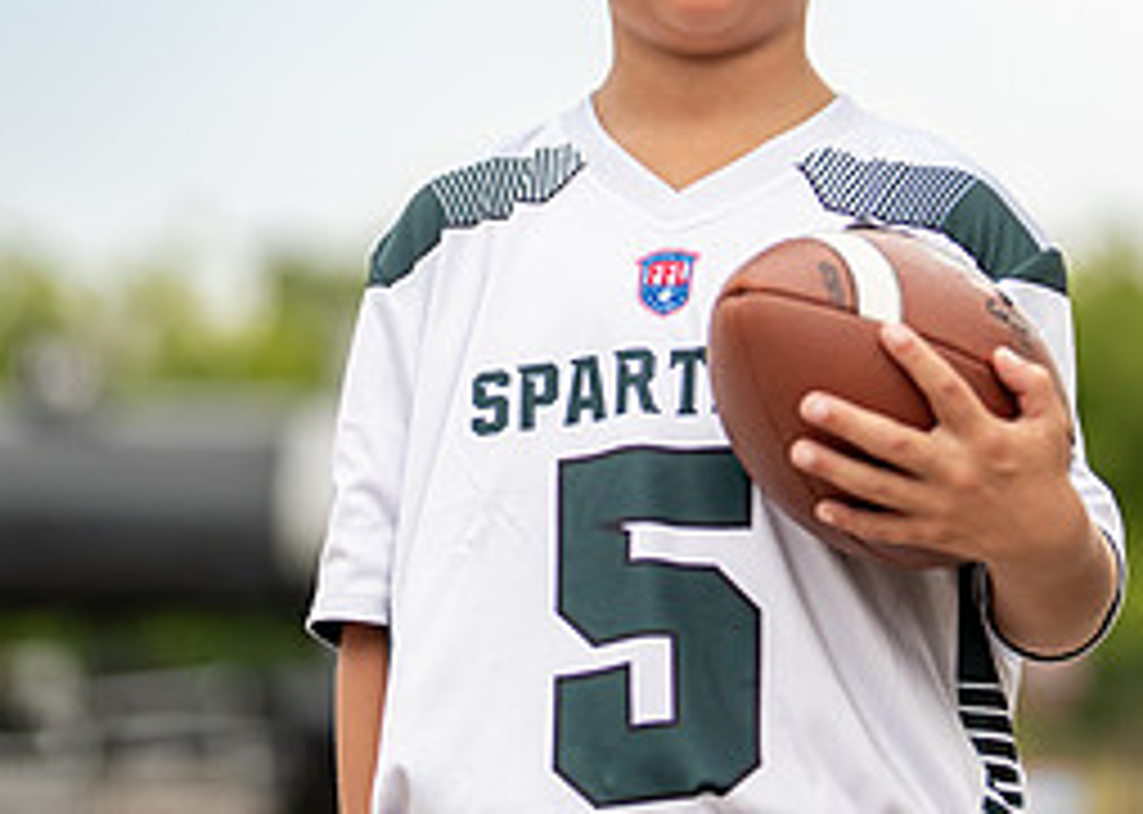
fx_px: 4995
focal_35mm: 154
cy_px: 123
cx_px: 681
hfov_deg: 13.0
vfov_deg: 9.3
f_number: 1.2
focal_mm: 50
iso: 320
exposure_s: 1/1250
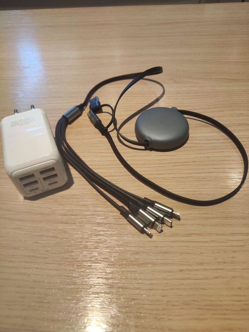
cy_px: 166
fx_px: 230
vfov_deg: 71.6
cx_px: 124
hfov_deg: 56.8
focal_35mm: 24
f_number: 1.88
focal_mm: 5.59
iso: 70
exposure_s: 1/100
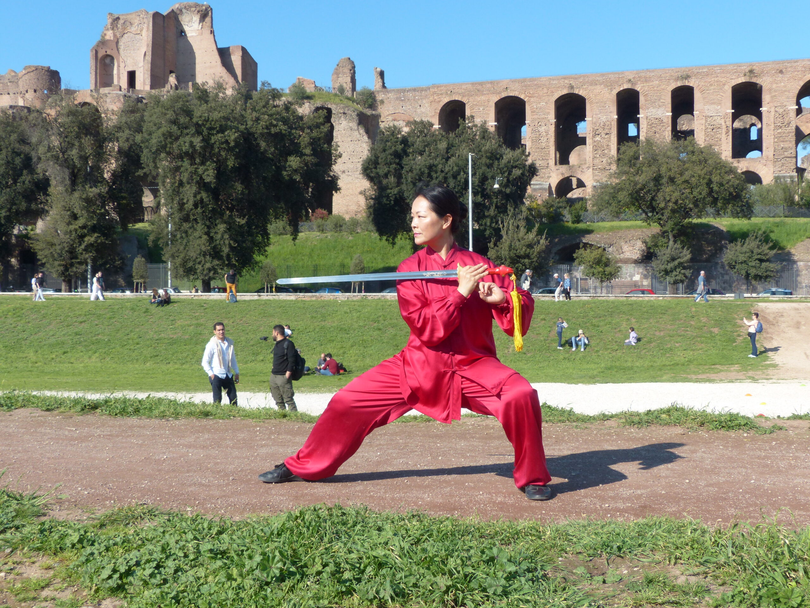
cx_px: 405
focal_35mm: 44
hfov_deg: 42.9
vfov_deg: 32.9
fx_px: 1030
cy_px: 304
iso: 100
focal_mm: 7.8
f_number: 4
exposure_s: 1/800
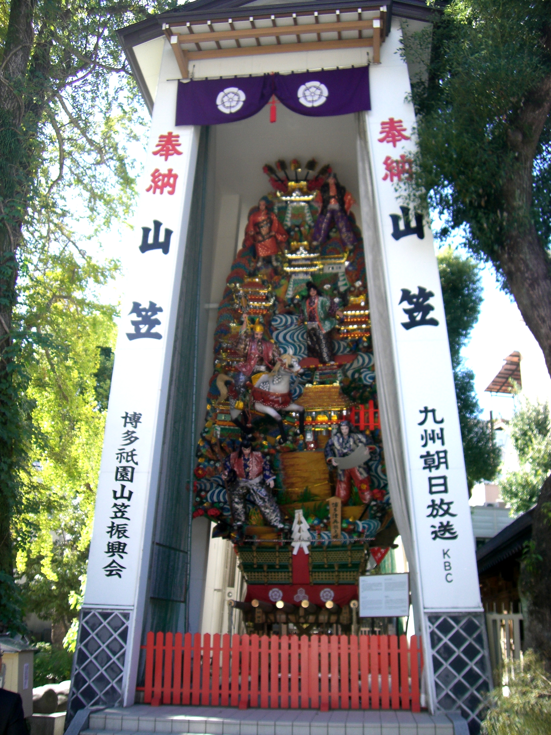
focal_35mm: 38
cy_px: 368
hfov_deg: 37.7
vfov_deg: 49.0
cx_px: 276
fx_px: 806
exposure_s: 1/200
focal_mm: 6.2
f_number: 2.7
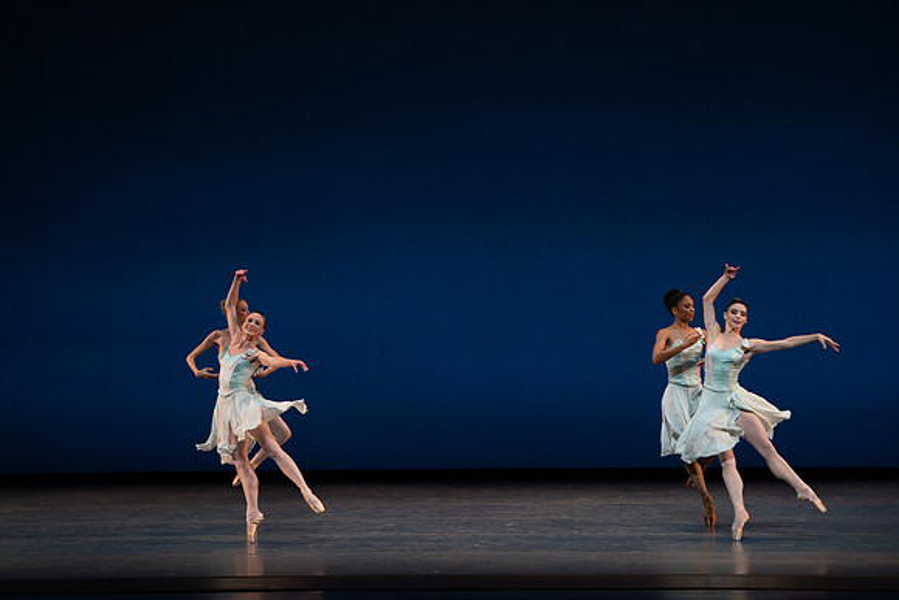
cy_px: 300
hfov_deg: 15.4
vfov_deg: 10.3
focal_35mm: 133
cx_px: 450
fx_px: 3322
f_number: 8
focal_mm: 133
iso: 3200
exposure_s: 1/500
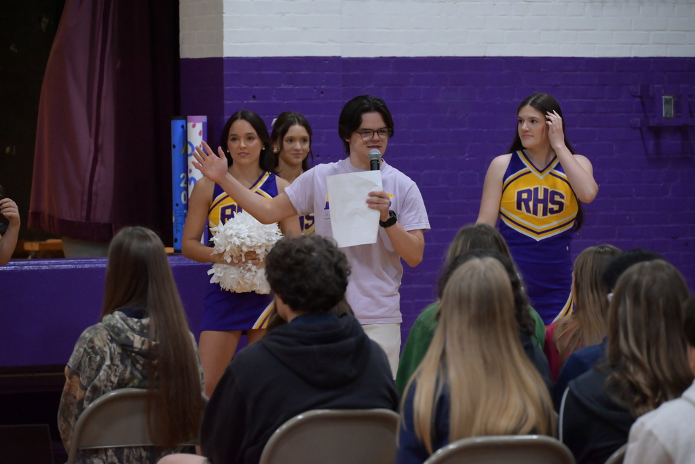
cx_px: 348
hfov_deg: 11.1
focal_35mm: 185
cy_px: 232
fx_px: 3573
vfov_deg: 7.4
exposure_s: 1/200
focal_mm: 185
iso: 6400
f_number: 7.1
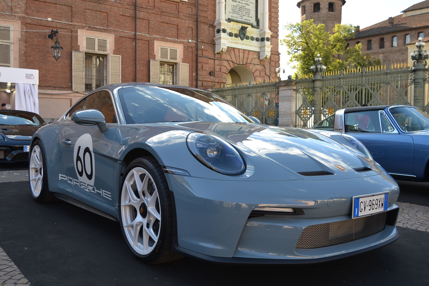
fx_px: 411
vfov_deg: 38.4
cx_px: 214
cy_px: 143
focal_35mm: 34
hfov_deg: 55.1
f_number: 5.6
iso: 110
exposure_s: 1/125
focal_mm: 23
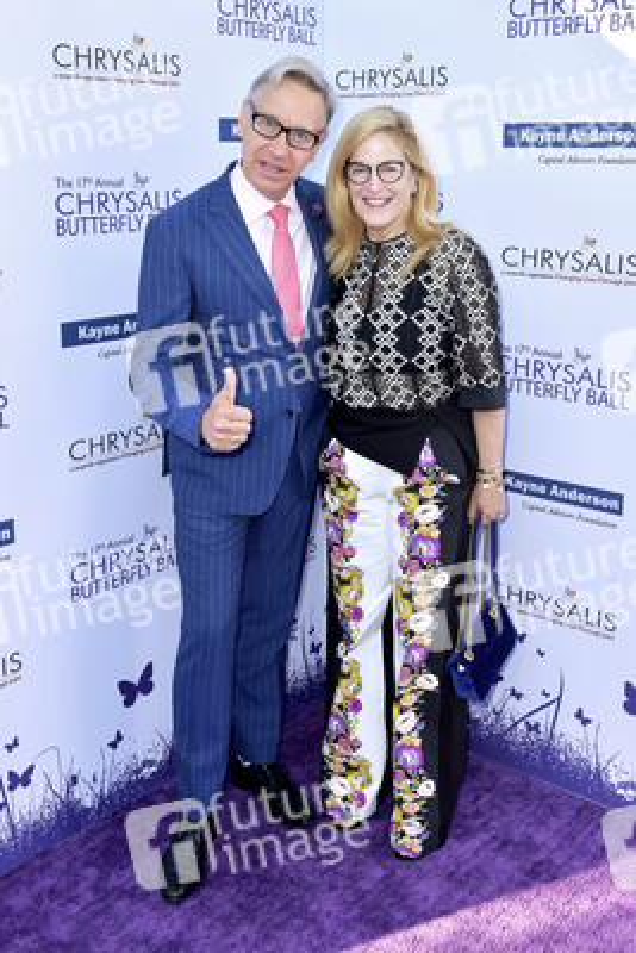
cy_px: 476
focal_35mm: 36
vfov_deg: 53.1
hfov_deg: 36.9
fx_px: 953
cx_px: 318
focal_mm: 36
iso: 200
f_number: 6.3
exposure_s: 1/250
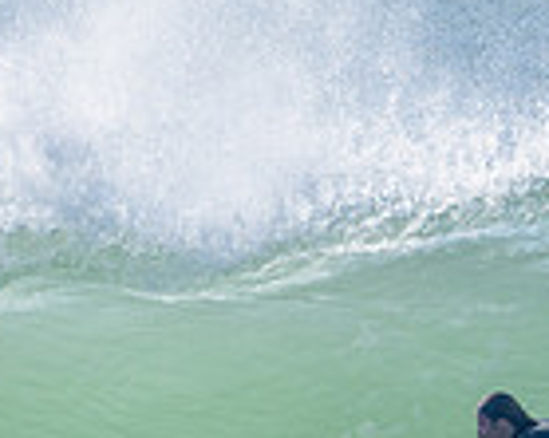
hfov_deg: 1.0
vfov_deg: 0.8
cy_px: 614
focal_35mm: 2005
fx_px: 32555
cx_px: 689
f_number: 5.6
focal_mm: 500
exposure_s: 1/2000
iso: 250
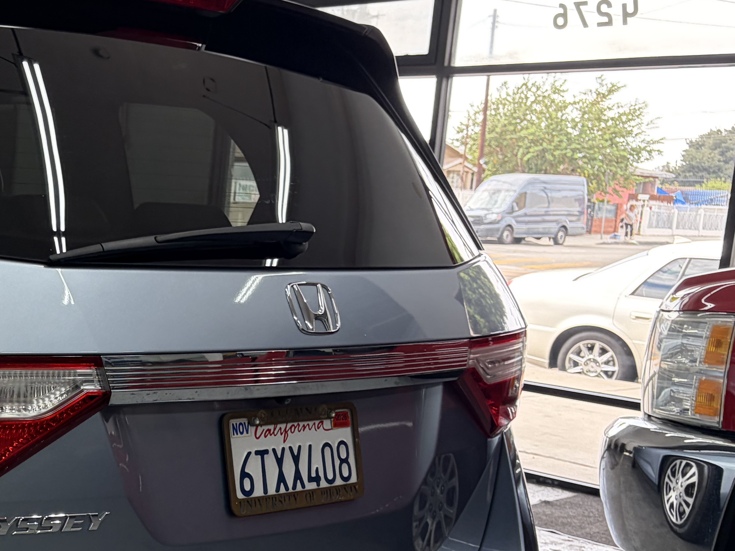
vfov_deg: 25.0
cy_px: 385
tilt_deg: -9.1
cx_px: -42
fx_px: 1231
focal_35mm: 58
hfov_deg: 30.3
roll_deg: -3.5
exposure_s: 1/134
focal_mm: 5.96
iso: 125
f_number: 1.6
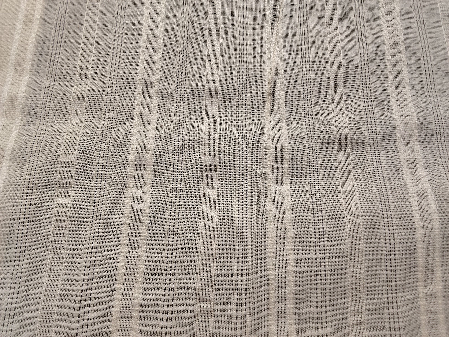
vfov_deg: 53.1
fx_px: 337
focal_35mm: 26
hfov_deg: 67.3
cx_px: 224
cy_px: 168
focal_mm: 2.78
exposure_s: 1/100
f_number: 2
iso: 64
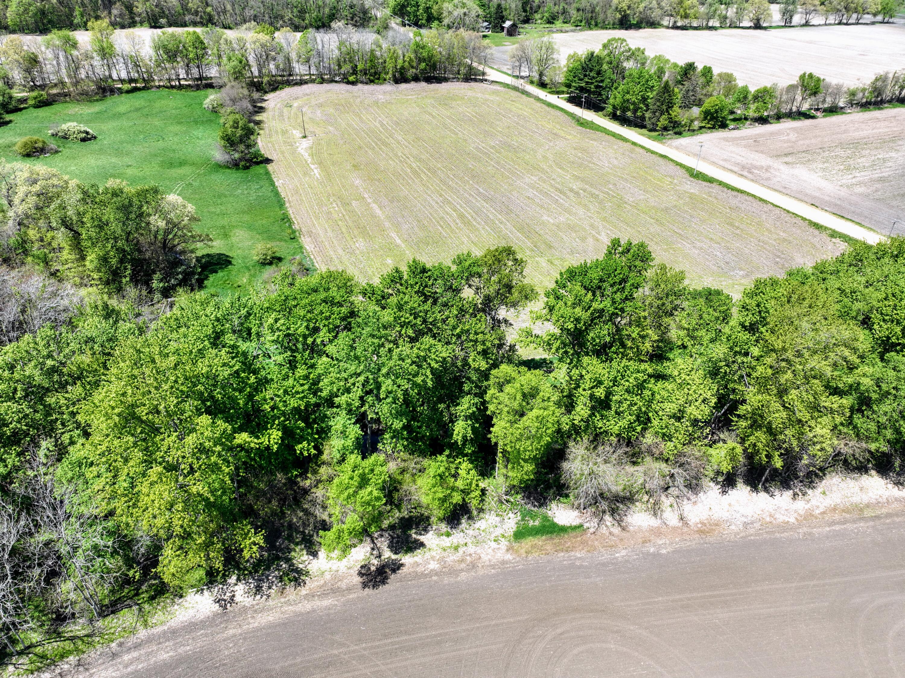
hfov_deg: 71.6
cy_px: 339
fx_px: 627
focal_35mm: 24
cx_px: 452
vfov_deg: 56.8
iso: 100
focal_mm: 12.29
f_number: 2.8
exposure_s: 1/800
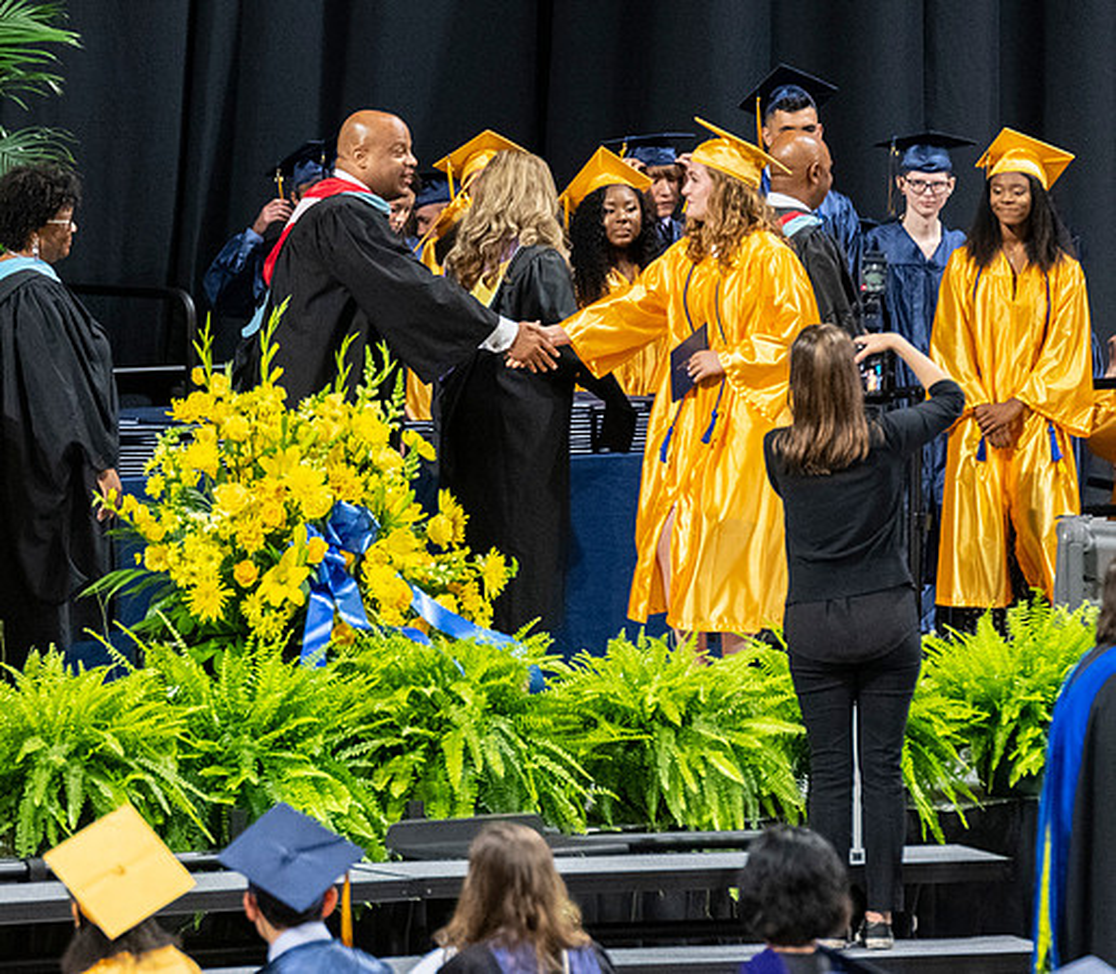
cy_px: 426
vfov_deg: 4.1
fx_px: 13693
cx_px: 370
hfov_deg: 4.7
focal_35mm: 400
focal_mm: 190
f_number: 4
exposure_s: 1/200
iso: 2000
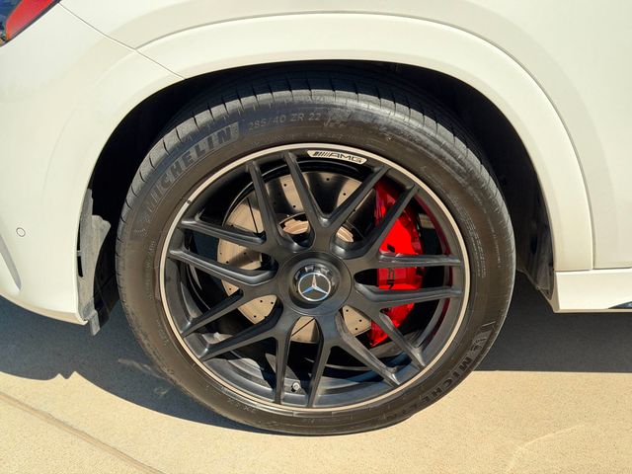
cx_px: 316
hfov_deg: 39.7
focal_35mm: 48
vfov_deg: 30.3
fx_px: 876
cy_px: 237
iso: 100
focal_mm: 6.76
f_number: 1.78
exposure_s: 1/733
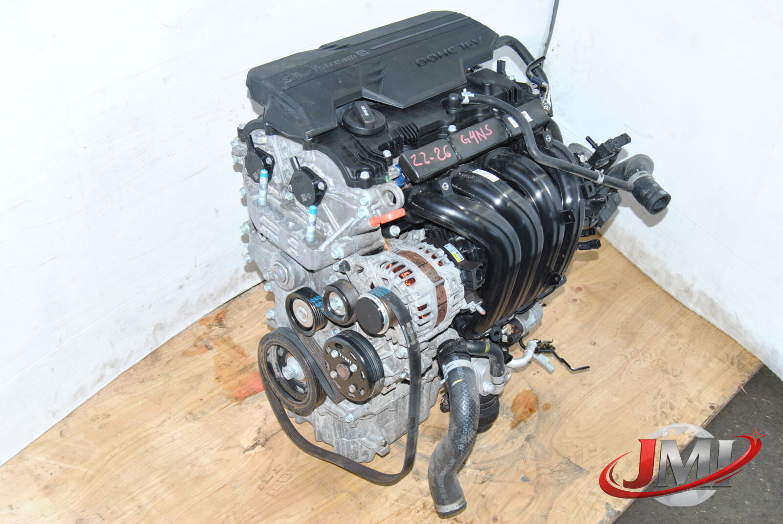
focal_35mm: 42
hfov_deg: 46.3
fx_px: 915
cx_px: 392
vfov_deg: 32.0
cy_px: 262
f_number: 7.1
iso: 400
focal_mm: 28
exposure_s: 1/200
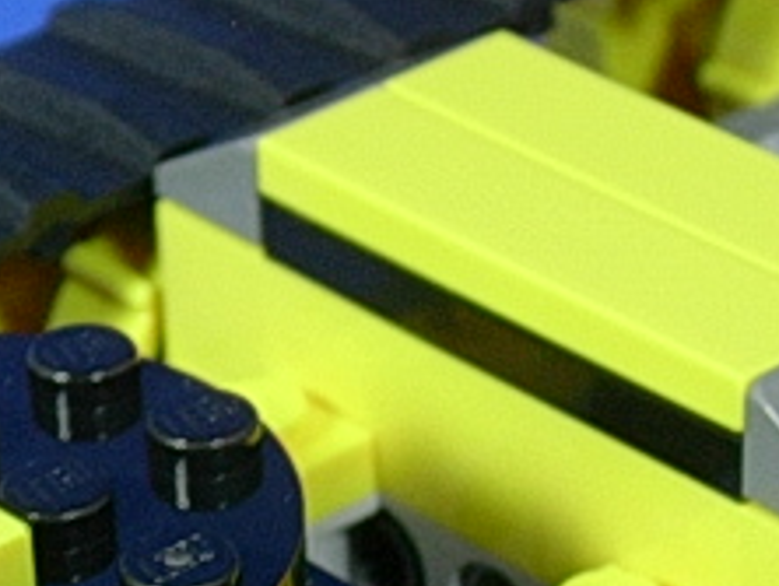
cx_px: 168
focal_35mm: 216
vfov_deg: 6.9
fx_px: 4866
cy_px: 582
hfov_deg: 9.1
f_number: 3.8
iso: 70
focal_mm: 11.3
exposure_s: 1/7.3
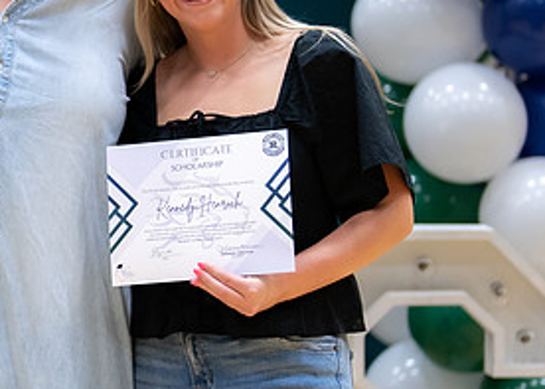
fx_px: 2522
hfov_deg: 12.2
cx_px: -10
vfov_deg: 8.8
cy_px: 142
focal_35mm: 163
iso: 400
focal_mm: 50
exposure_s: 1/320
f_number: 1.2
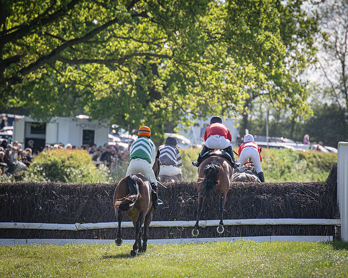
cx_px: 235
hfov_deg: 3.5
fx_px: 5716
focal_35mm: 555
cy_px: 133
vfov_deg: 2.8
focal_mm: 280
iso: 400
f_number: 4
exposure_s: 1/2000
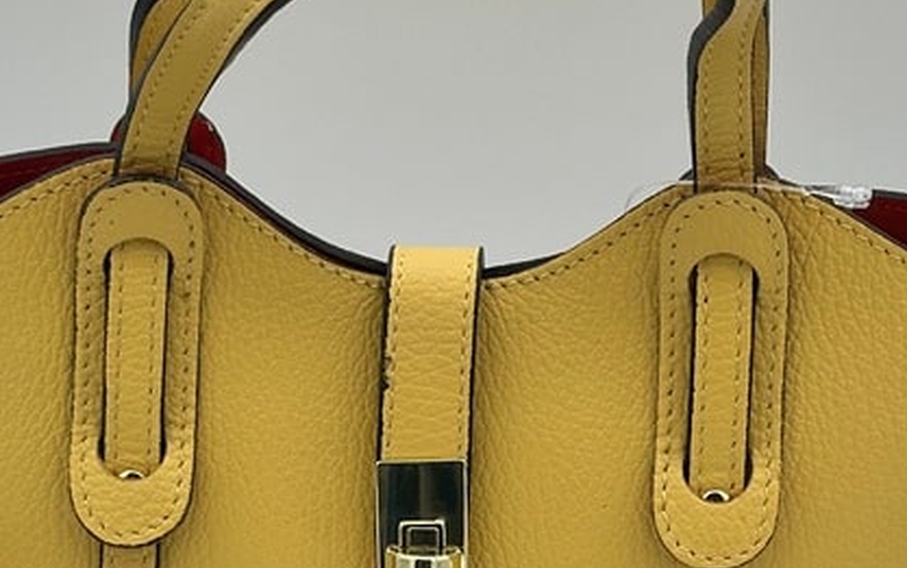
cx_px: 381
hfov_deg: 17.1
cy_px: 590
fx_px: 3017
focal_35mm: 122
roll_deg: -1.7
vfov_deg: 10.6
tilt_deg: -31.4
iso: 64
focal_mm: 6.86
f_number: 1.78
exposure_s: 1/1133
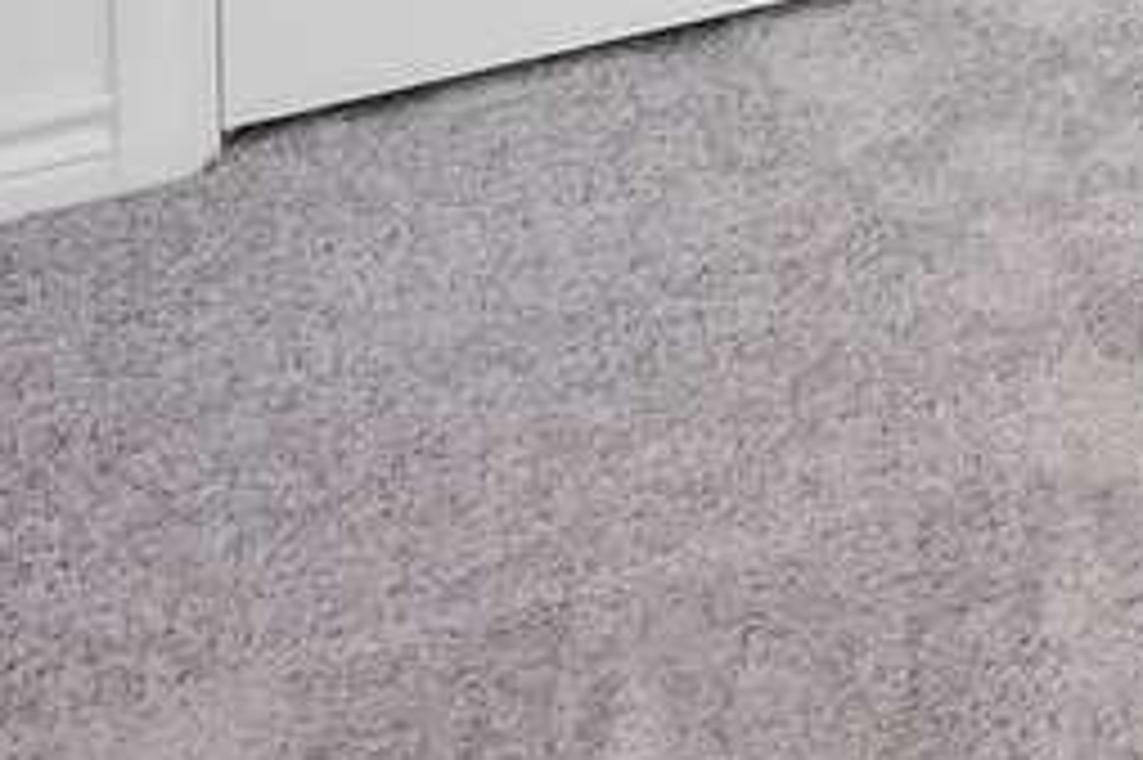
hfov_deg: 13.9
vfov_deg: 10.1
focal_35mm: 102
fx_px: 3236
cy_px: -1471
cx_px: 2763
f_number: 9
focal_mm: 16
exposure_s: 1/25
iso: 400
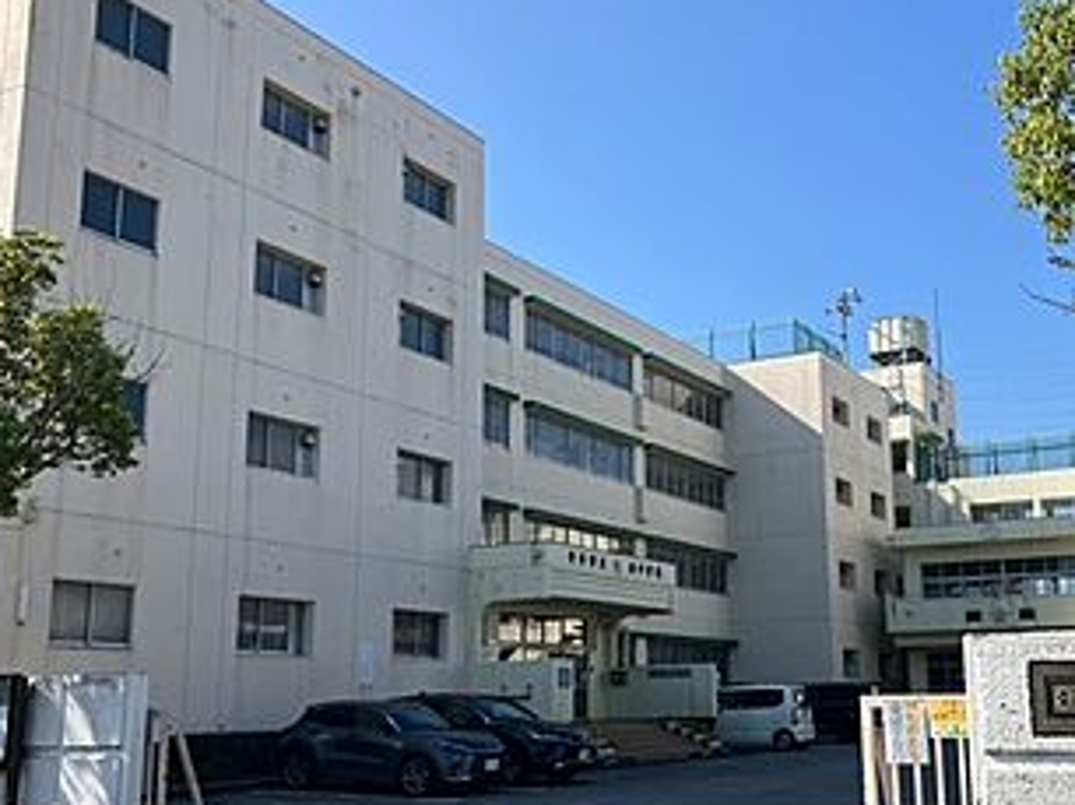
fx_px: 1272
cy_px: 457
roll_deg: +0.4
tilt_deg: +12.5
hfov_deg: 45.4
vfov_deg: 35.0
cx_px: 682
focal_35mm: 41
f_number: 1.8
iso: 32
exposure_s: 1/1869
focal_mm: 3.99
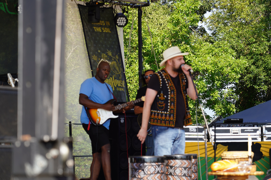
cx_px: 136
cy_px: 90
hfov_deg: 19.5
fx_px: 790
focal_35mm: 105
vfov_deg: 13.0
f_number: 5.6
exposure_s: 1/160
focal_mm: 105
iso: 100
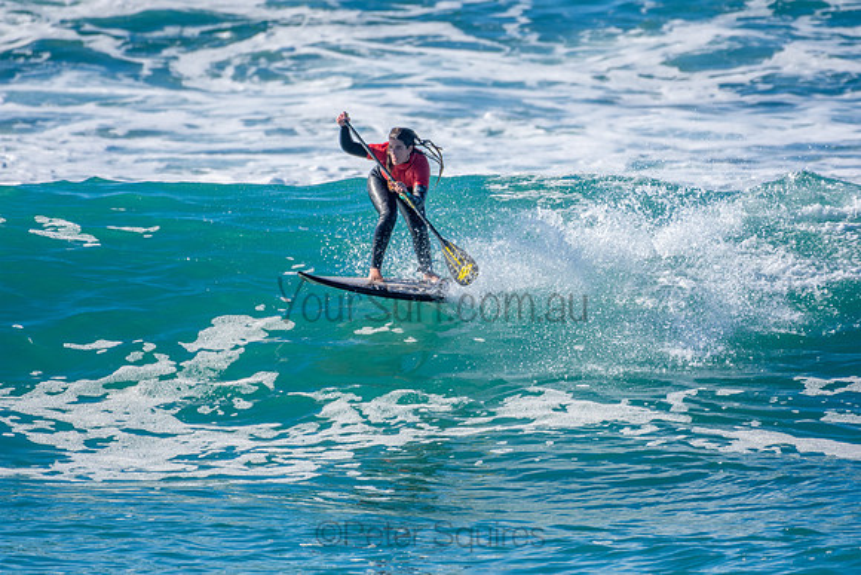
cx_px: 430
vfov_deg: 1.8
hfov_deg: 2.7
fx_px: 17941
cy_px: 288
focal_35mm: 750
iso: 220
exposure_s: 1/1250
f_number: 5.6
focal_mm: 500
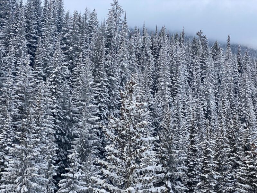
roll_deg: -3.0
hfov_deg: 36.8
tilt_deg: +8.4
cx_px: 128
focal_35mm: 52
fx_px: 386
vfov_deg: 28.0
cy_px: 96
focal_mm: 6
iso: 20
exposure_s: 1/716
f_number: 2
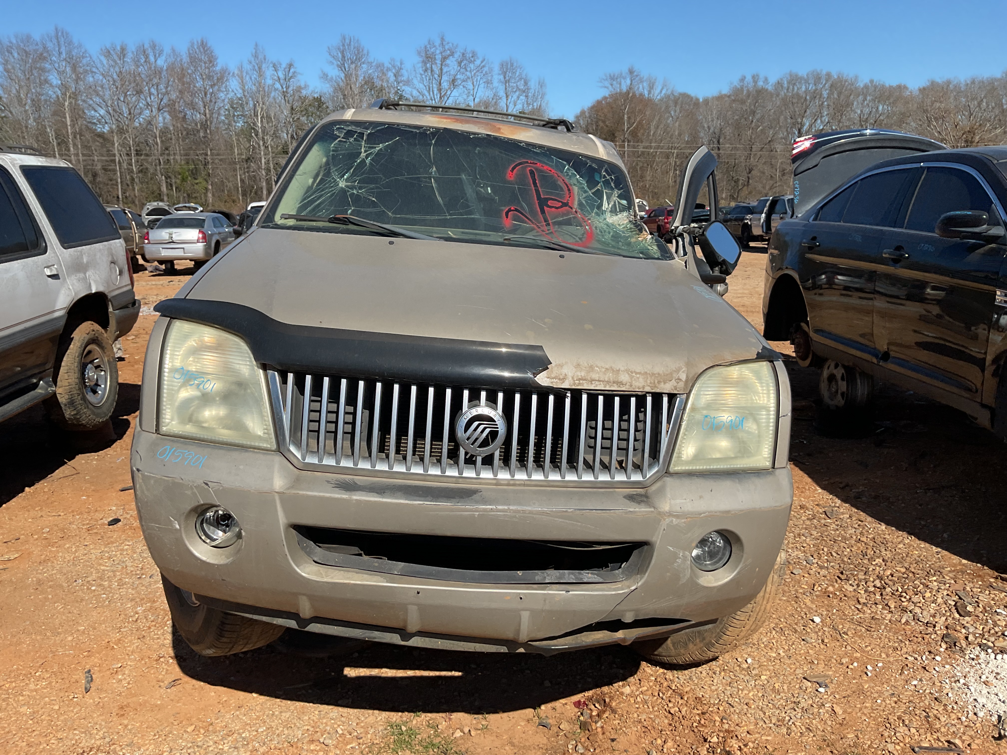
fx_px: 844
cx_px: 504
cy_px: 378
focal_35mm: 29
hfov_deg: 61.7
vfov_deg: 48.2
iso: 16
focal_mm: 3
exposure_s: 1/2427
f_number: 1.8
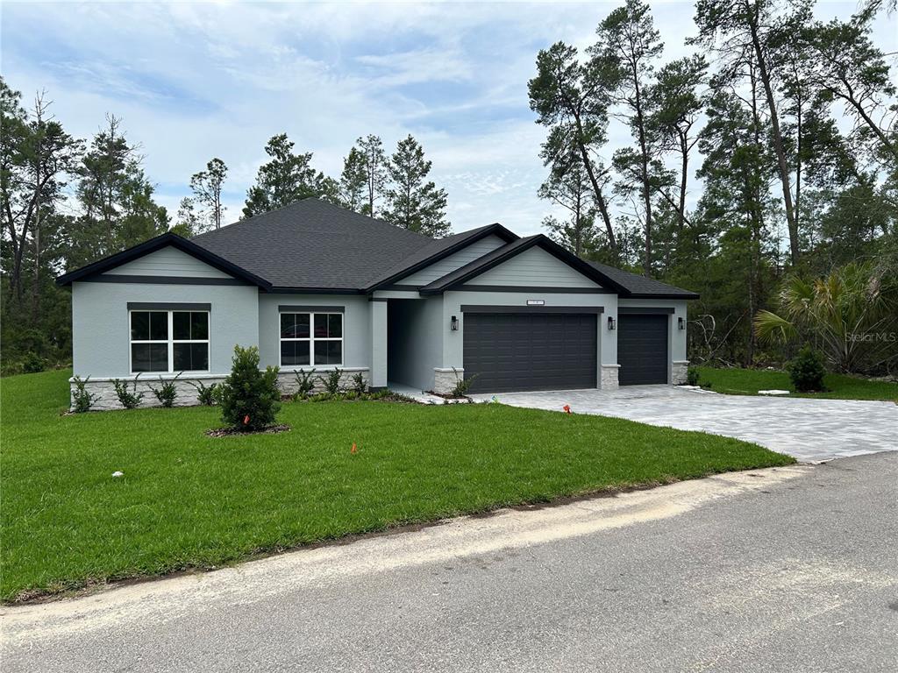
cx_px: 449
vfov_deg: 53.1
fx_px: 674
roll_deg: -0.9
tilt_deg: -0.5
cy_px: 336
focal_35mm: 26
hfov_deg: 67.3
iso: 50
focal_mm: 5.7
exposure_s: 1/5076
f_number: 1.5
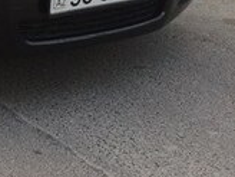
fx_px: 794
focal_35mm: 117
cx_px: -4
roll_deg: +0.1
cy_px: -116
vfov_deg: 11.9
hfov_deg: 16.5
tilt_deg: -3.4
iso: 32
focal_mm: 4.15
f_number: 2.2
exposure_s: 1/106
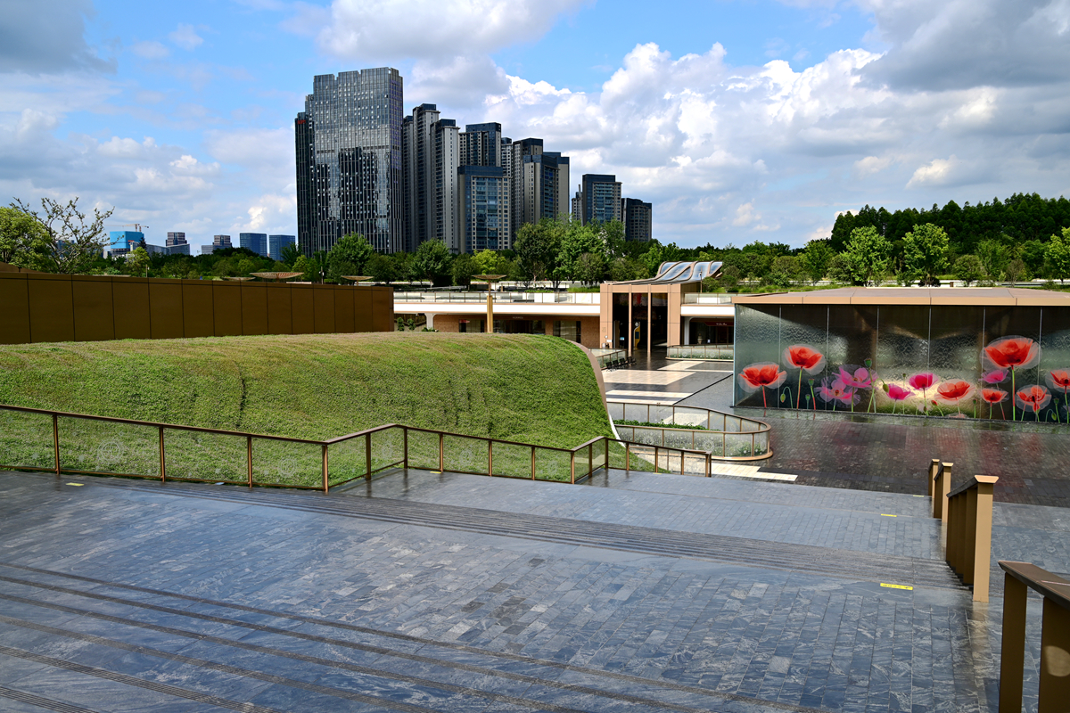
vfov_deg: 43.6
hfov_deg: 61.9
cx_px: 535
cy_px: 356
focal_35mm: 30
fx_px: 892
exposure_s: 1/250
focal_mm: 30
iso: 100
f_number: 8
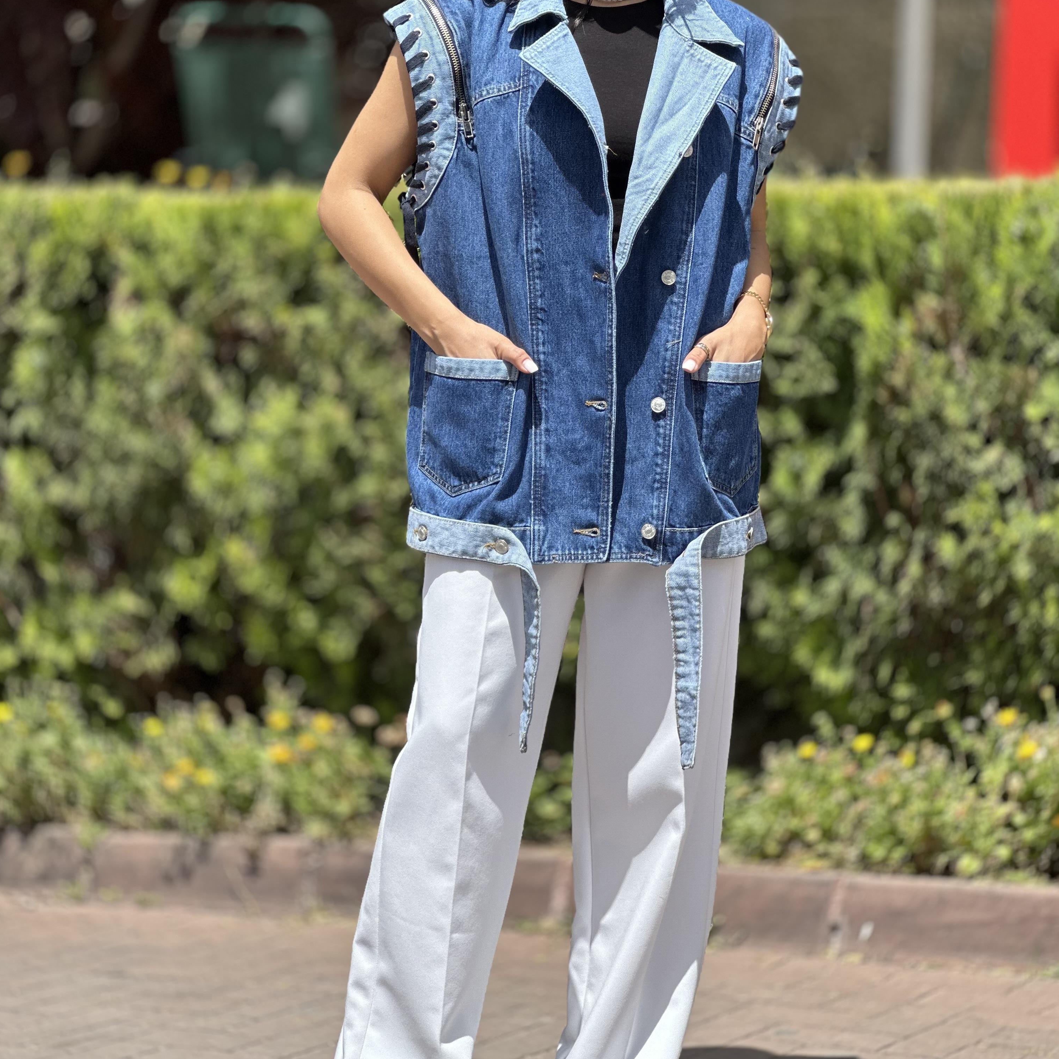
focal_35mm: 91
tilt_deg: -3.2
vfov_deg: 19.1
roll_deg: -2.3
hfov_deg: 19.1
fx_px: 3150
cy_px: 407
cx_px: 529
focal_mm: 9
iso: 32
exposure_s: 1/392
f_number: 2.8
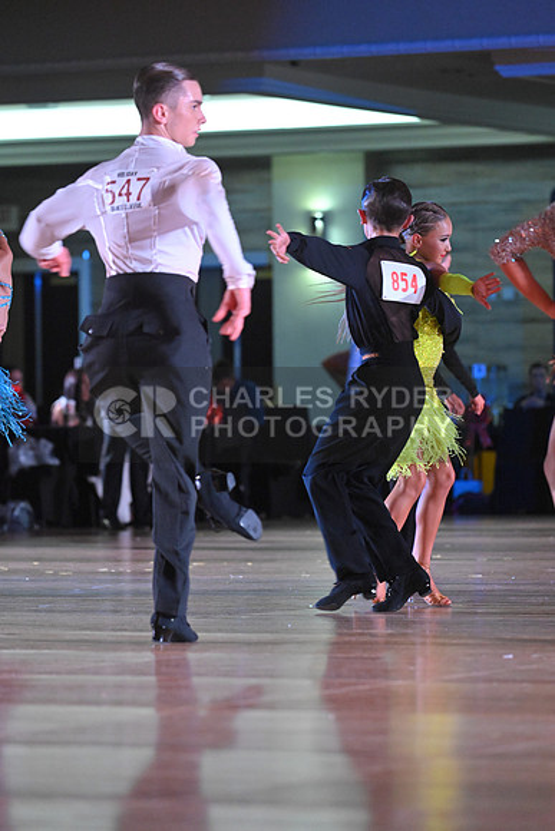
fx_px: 4275
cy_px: 416
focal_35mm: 185
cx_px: 278
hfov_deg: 7.4
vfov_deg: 11.1
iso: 5000
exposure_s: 1/400
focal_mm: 185
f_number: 5
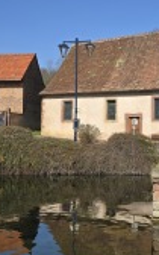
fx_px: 402
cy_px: 111
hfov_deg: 22.2
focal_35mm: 58
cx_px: 114
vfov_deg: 35.1
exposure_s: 1/984
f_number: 1.7
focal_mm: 6.3
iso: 12
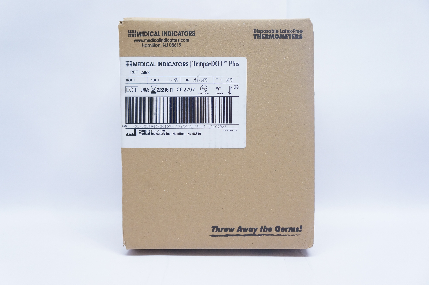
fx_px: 482
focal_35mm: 40
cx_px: 214
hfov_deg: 48.0
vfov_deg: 32.9
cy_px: 142
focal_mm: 27
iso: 1600
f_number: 4
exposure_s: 1/200
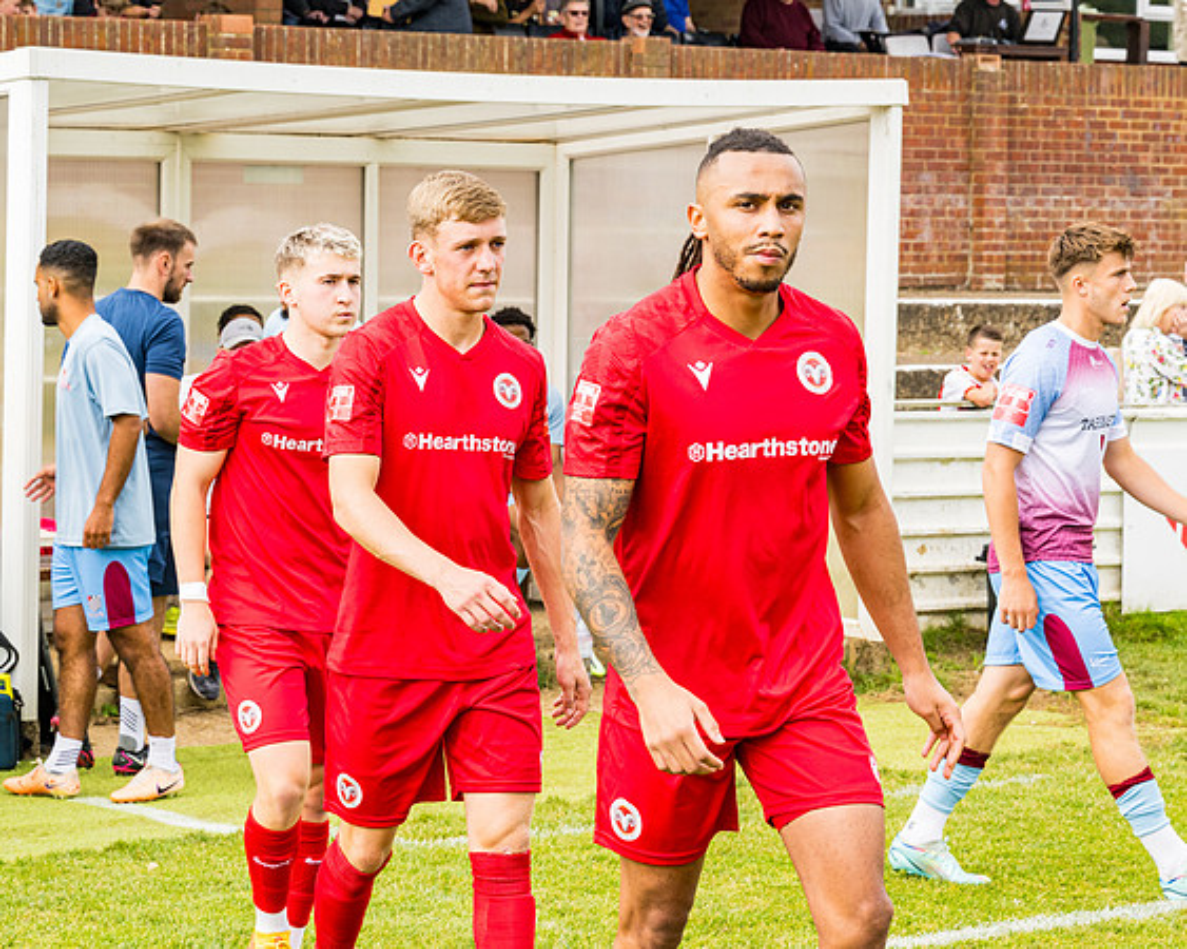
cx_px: 611
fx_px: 3934
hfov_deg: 17.2
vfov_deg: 13.8
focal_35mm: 112
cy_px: 430
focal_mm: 85
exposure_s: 1/400
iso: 400
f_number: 8
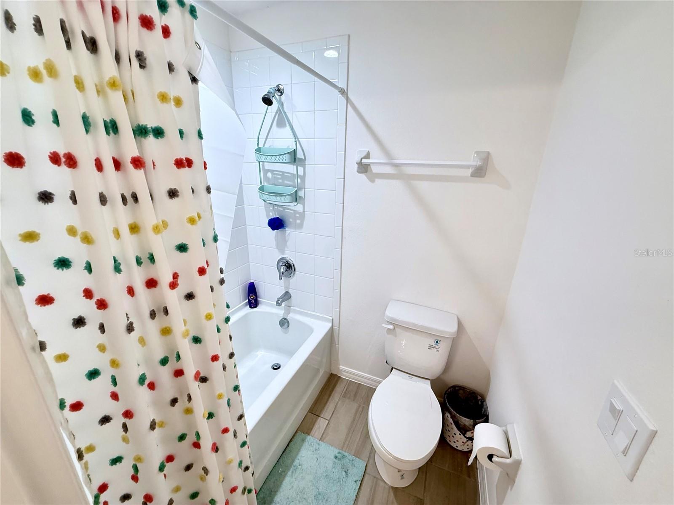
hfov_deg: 102.1
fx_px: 273
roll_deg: -1.8
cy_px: 252
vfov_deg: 85.7
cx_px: 337
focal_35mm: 14
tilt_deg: -18.7
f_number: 2.2
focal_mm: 2.22
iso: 200
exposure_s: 1/60
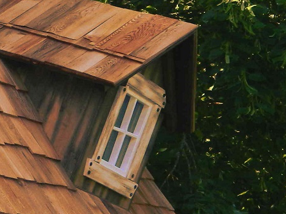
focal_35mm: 176
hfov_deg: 10.7
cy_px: 137
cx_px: -174
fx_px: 1453
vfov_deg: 8.4
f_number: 3.5
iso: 110
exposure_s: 1/400
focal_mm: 7.3
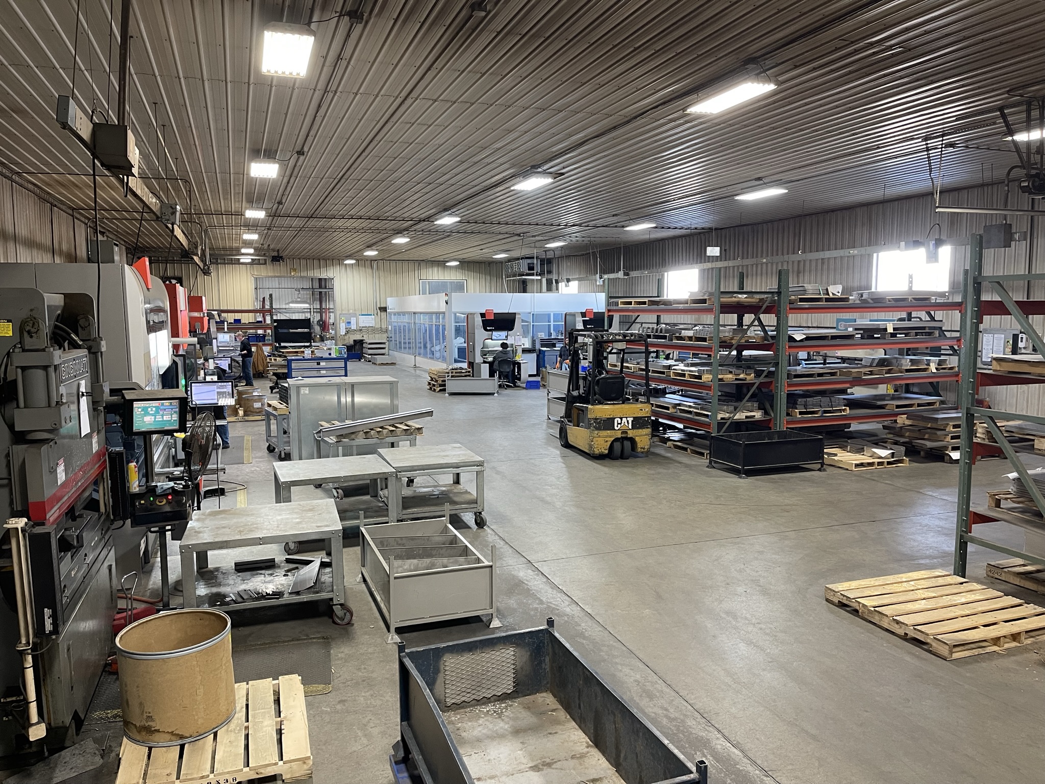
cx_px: 522
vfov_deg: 53.1
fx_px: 785
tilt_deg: -7.3
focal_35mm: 26
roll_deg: +0.8
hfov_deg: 67.3
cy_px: 392
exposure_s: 1/60
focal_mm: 5.1
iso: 160
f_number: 1.6
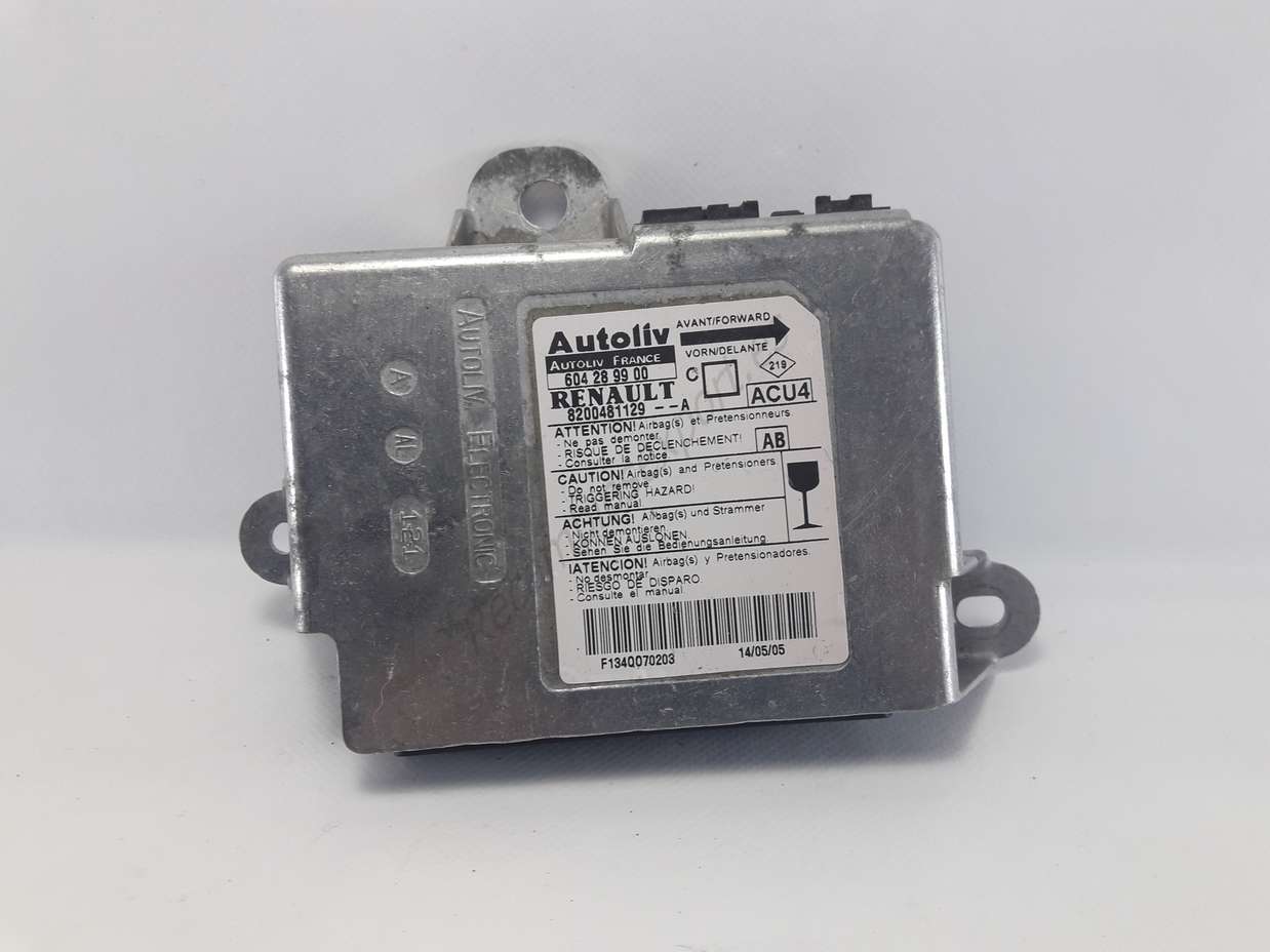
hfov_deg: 63.5
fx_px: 1027
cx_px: 635
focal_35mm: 28
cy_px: 476
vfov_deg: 49.7
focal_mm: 3.7
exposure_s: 1/50
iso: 40
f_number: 1.9
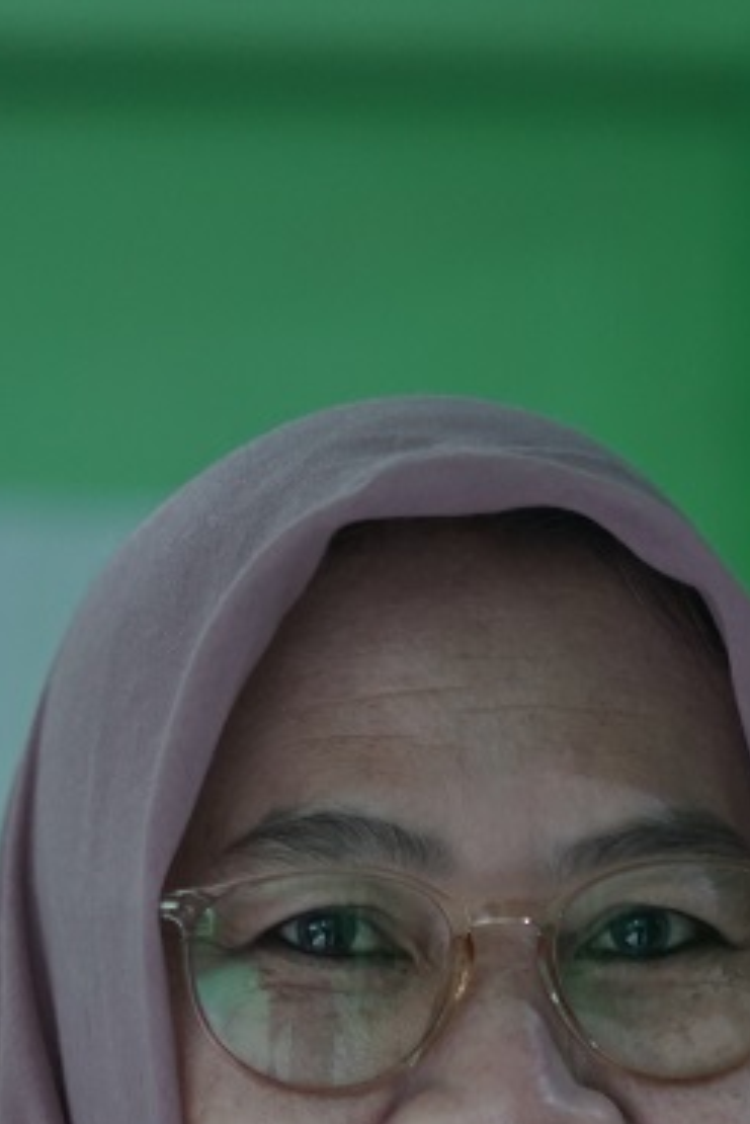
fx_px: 5057
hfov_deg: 8.5
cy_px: 1722
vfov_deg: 12.1
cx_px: 525
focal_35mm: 162
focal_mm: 50
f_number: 1.8
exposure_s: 1/100
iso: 500
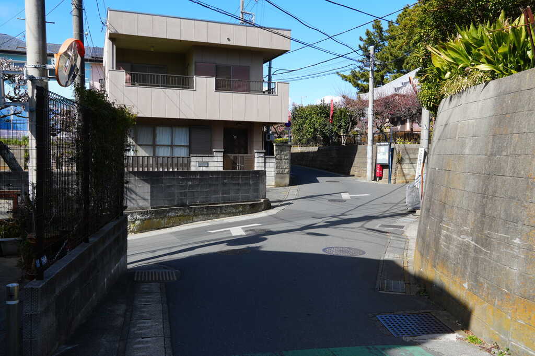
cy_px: 178
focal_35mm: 32
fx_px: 468
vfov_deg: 41.7
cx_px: 268
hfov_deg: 59.5
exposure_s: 1/125
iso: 100
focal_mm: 21
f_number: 9
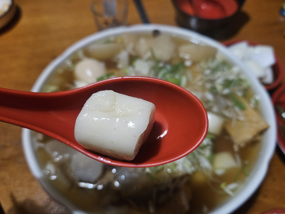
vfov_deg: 53.0
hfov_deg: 67.3
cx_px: 144
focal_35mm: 26
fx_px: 214
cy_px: 113
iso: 640
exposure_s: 1/24
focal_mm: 5.4
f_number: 1.8
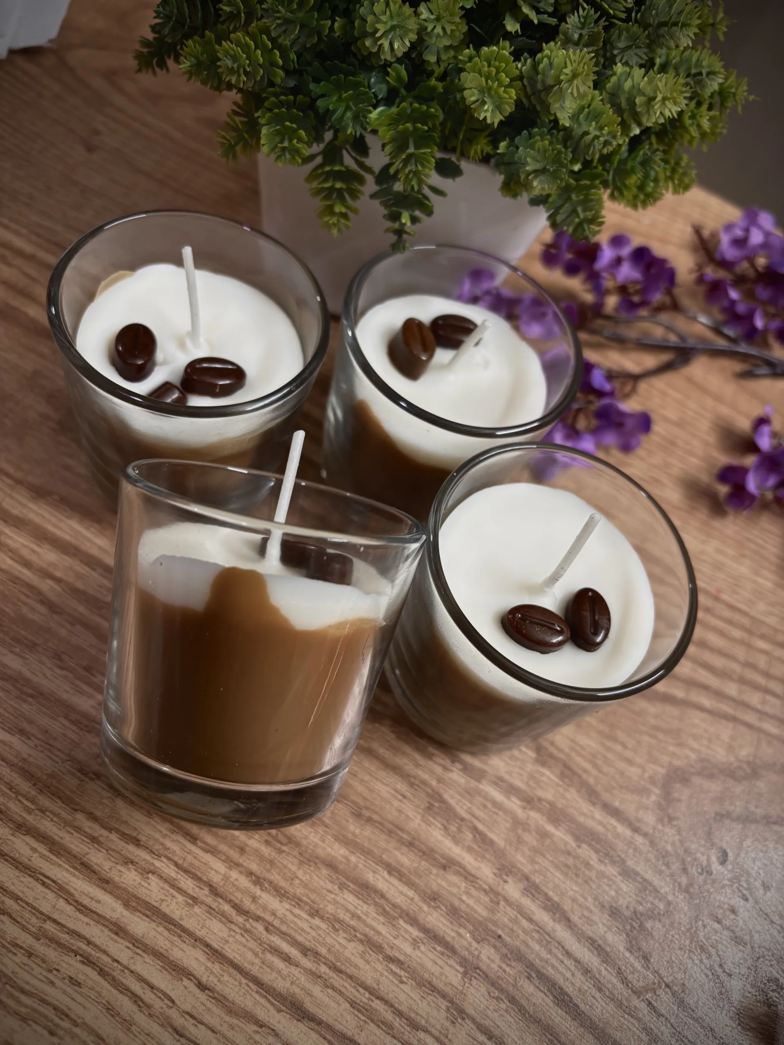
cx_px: 392
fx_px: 785
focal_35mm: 26
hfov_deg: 53.1
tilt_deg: -56.1
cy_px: 522
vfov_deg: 67.3
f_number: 1.6
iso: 200
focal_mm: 5.96
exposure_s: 1/50
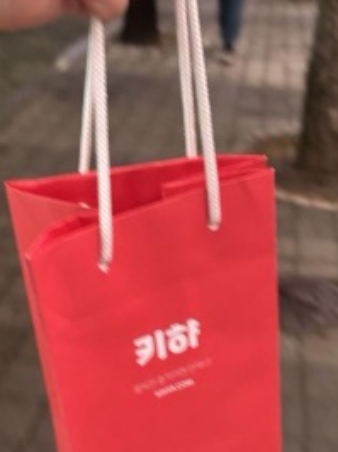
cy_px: 323
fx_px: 613
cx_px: 132
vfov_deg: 39.7
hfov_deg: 30.7
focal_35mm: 47
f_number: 1.6
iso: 500
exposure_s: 1/30
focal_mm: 5.96
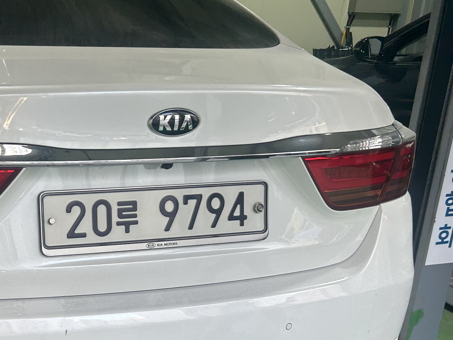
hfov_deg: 32.8
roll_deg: -0.8
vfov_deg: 25.5
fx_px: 733
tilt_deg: -23.9
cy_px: 288
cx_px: 58
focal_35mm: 56
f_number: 1.5
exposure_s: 1/120
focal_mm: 5.7
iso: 50
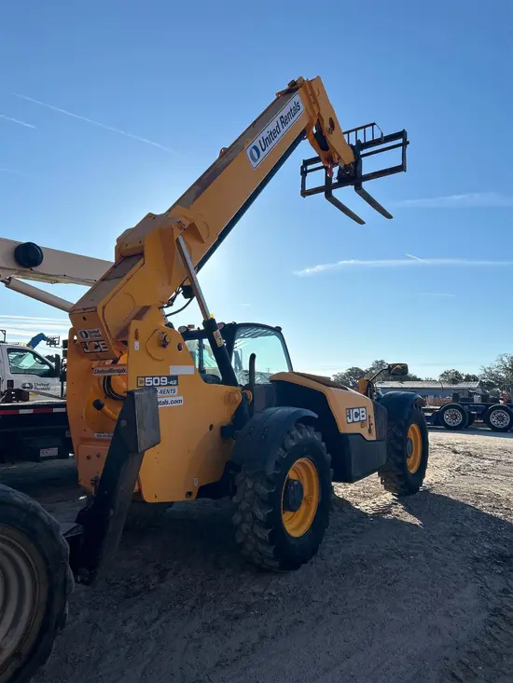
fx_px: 514
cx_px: 256
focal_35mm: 26
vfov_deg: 67.3
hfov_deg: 53.1
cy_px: 342
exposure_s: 1/4444
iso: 50
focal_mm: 5.7
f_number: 1.5
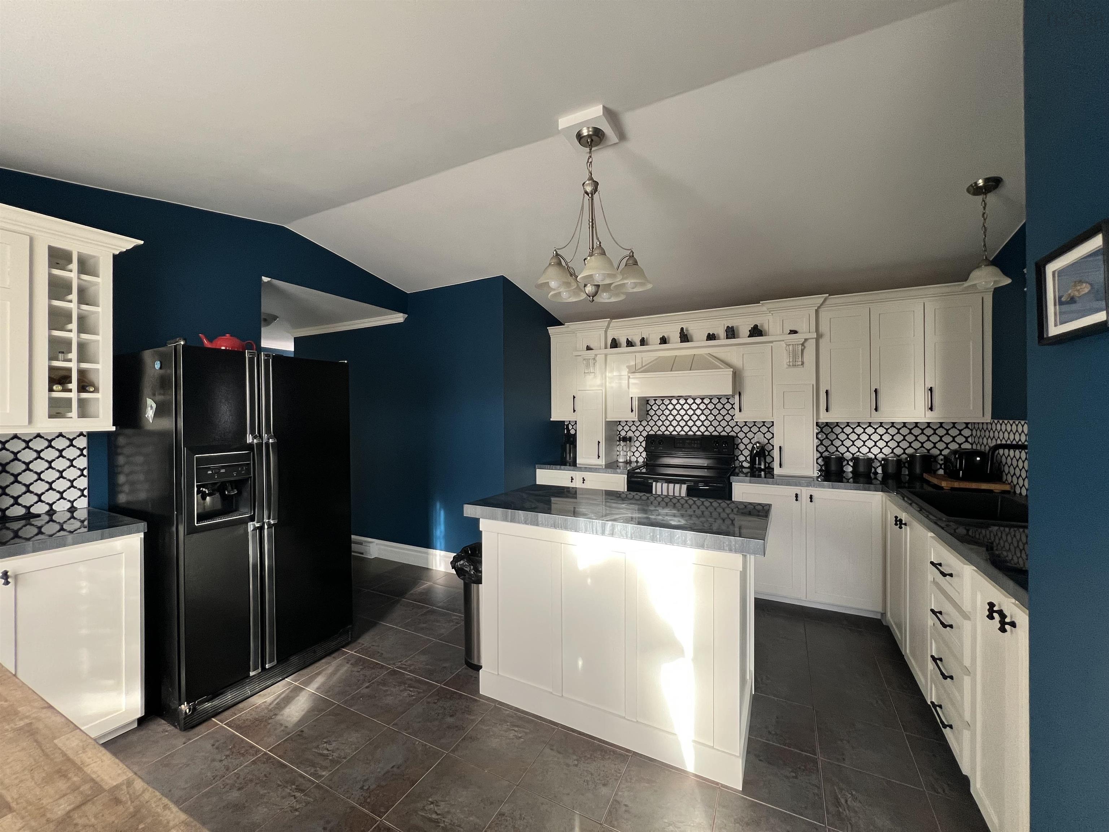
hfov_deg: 106.2
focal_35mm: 13
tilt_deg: -0.7
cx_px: 554
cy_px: 416
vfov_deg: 89.9
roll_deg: +0.7
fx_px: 416
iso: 160
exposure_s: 1/60
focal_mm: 1.57
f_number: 1.8
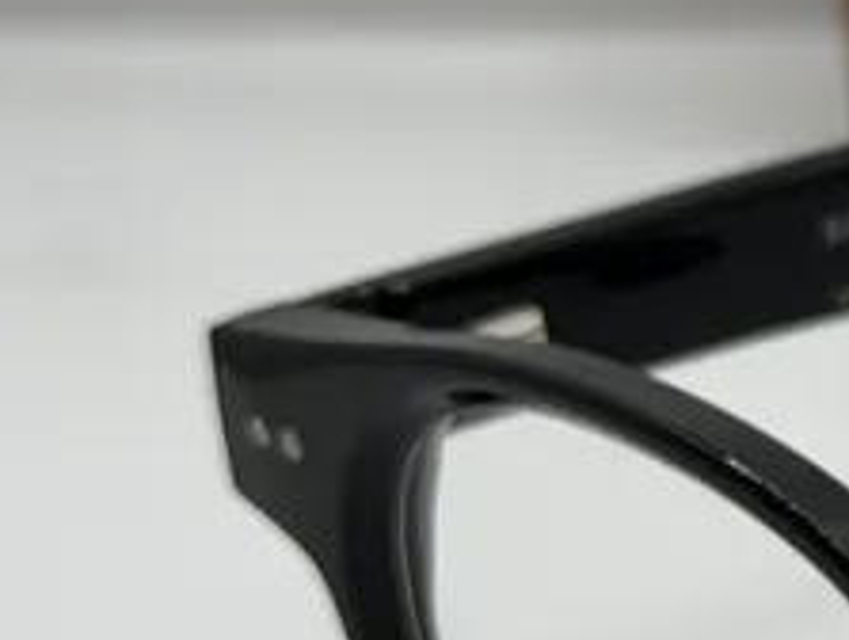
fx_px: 5404
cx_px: 1706
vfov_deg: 6.7
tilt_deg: -22.9
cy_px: 648
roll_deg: +1.7
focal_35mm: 220
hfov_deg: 8.5
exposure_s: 1/557
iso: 64
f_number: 1.78
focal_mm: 6.76
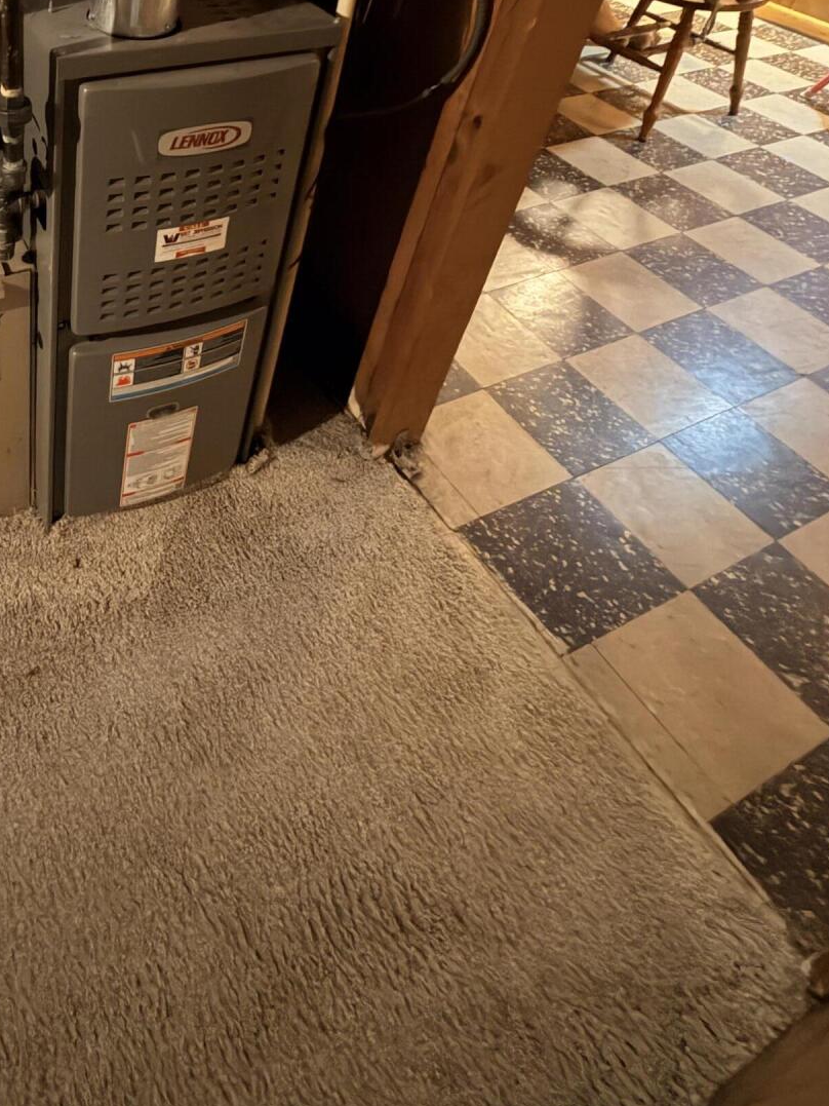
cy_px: 200
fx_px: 830
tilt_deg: -34.3
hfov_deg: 48.7
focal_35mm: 26
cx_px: 120
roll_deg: -4.0
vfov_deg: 61.0
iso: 1000
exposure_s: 1/9
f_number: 2.2
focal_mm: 2.22
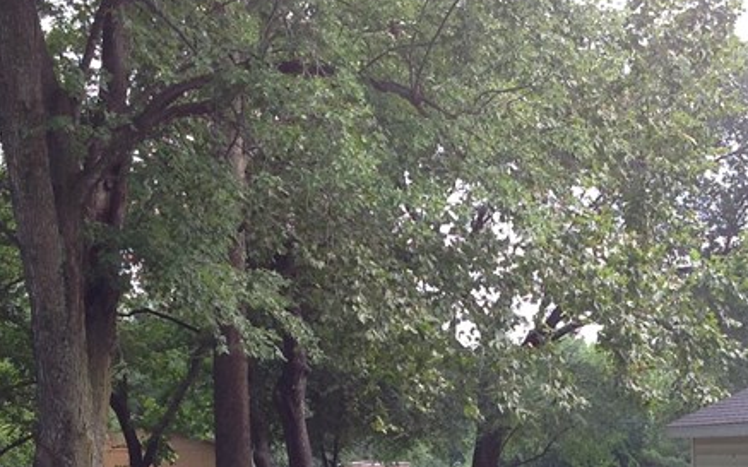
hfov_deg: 23.7
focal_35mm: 87
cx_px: 493
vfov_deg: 14.6
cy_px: 547
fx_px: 1773
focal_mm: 4.28
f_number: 2.4
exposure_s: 1/120
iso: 64
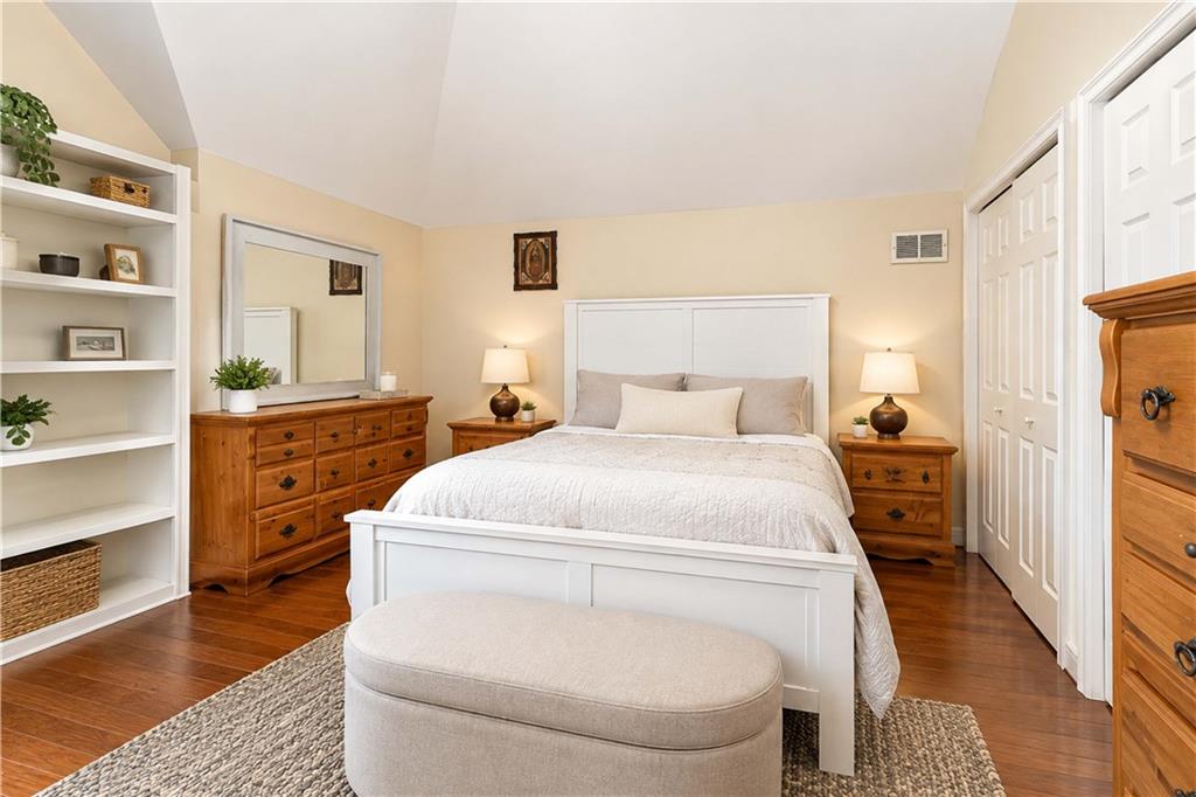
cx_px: 598
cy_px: 398
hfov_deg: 100.4
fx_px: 498
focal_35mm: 15
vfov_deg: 77.3
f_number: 8
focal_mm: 10
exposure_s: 1/60
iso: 2000
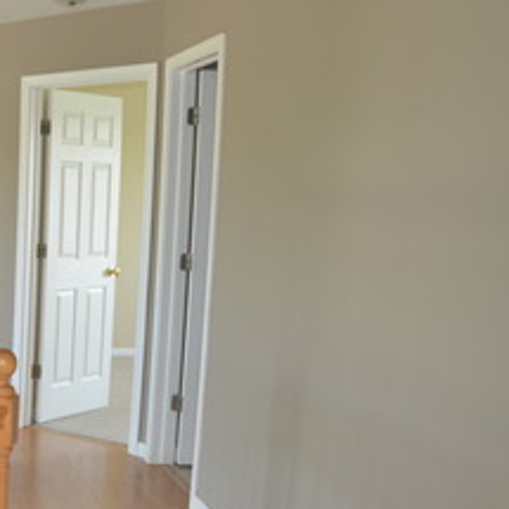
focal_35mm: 53
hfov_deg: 25.1
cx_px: -239
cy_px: 324
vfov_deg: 32.0
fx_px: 882
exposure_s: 1/80
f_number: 2.8
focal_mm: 14
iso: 400
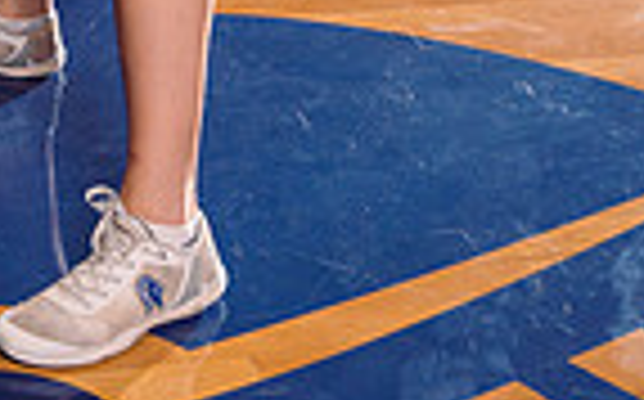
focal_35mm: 109
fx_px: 1911
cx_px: -23
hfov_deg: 18.6
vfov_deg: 10.2
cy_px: -598
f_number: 8
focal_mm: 34
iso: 250
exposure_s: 1/250
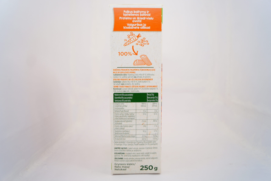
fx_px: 226
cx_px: 136
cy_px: 90
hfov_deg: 62.0
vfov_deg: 43.6
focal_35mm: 30
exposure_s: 1/40
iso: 100
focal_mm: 20
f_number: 3.5
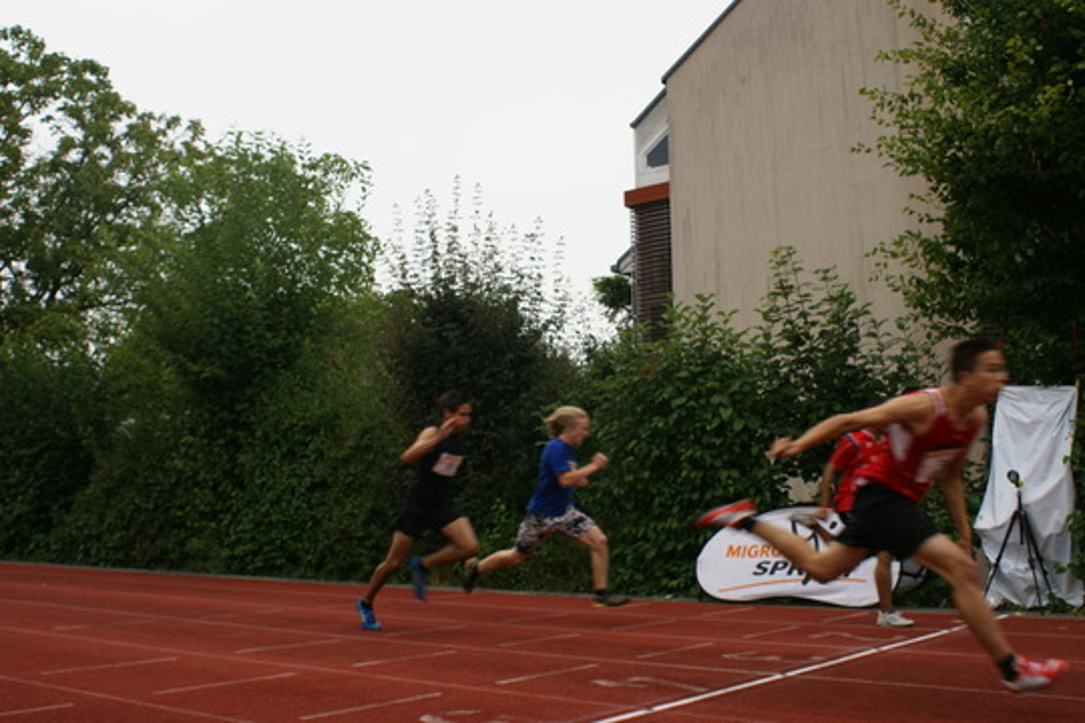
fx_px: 1175
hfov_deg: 49.6
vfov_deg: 34.2
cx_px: 542
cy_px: 362
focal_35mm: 39
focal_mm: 26
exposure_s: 1/200
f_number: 5.6
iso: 100
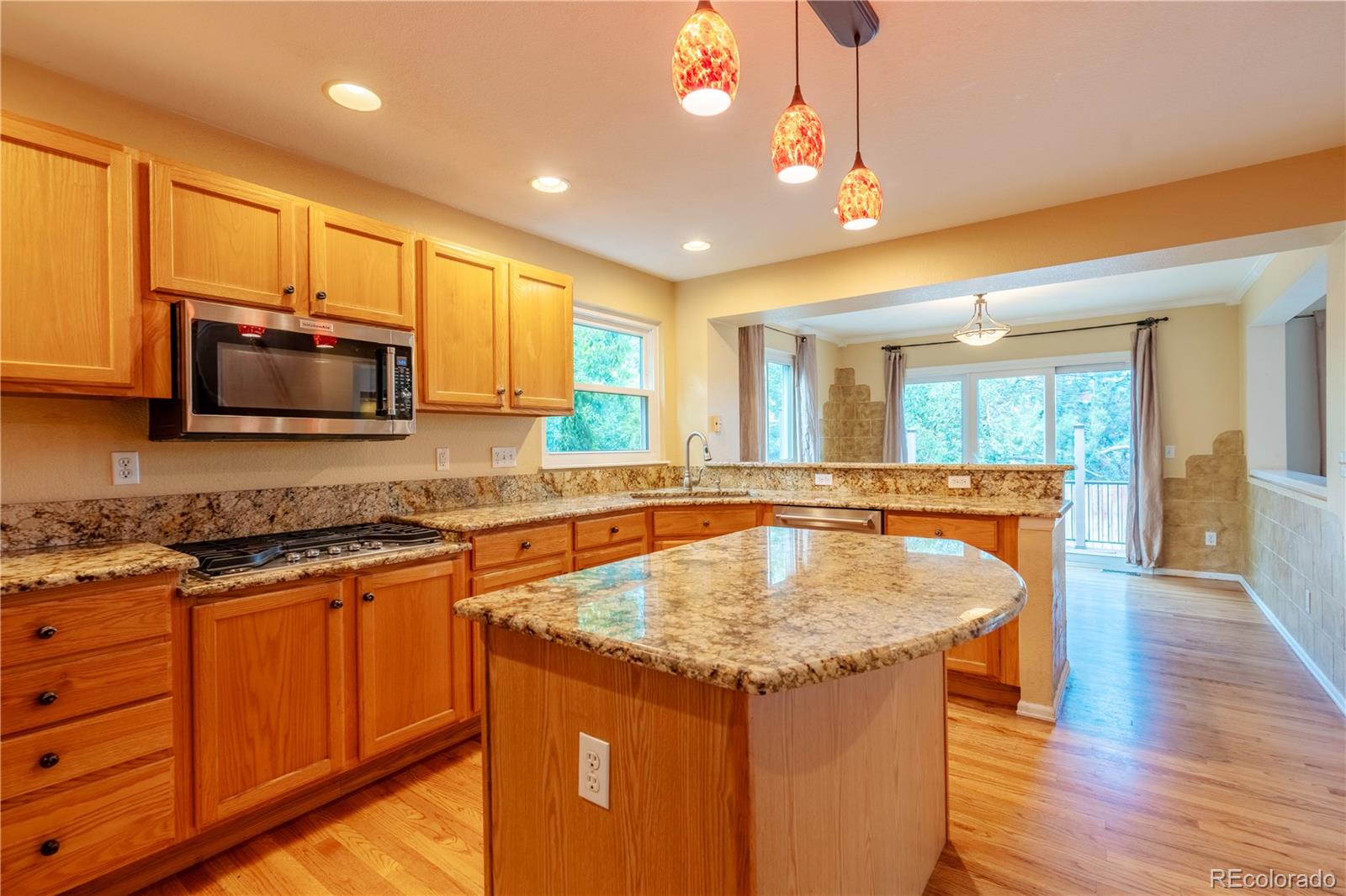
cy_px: 448
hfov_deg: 96.7
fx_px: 598
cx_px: 673
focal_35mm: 16
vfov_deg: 73.7
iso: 500
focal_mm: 16
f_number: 7.1
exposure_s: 1/200
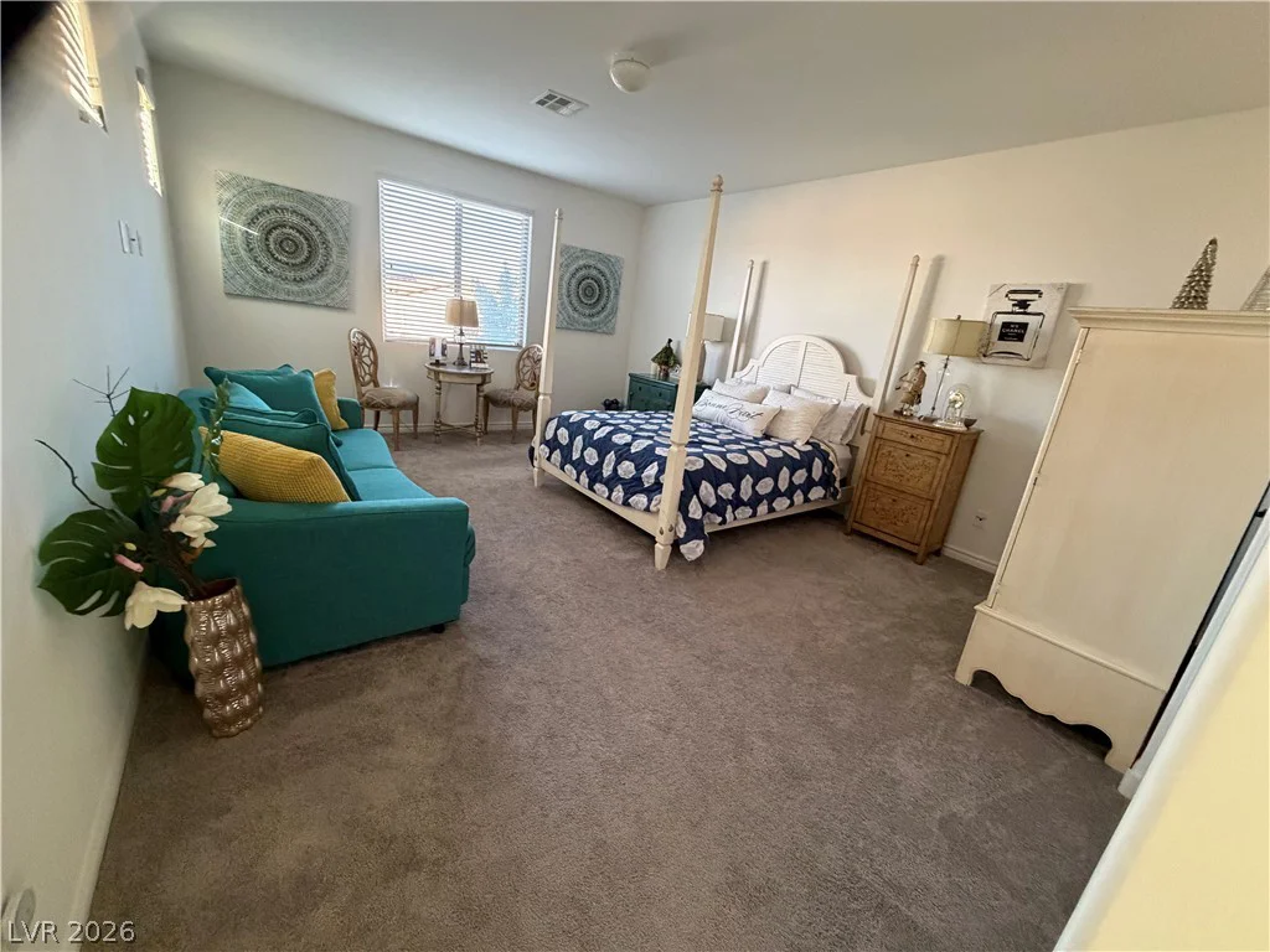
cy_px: 476
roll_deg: -6.8
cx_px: 635
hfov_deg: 102.1
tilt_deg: -15.8
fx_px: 514
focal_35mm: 14
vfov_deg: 85.7
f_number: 2.2
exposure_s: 1/60
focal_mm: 2.22
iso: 640
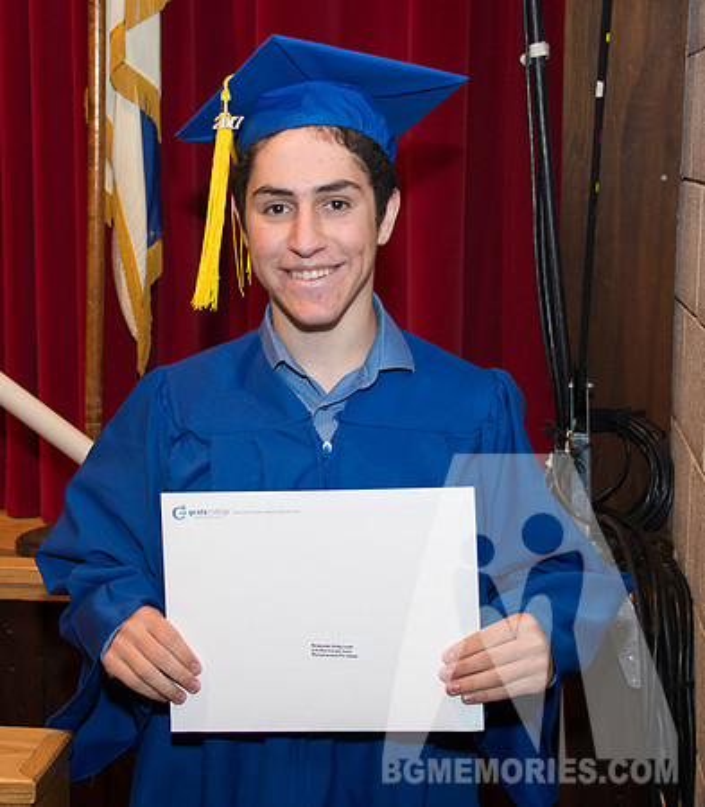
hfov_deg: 22.2
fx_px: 1790
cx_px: 269
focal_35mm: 72
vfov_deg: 25.4
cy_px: 377
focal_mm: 50
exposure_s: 1/80
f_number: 4.5
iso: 2000
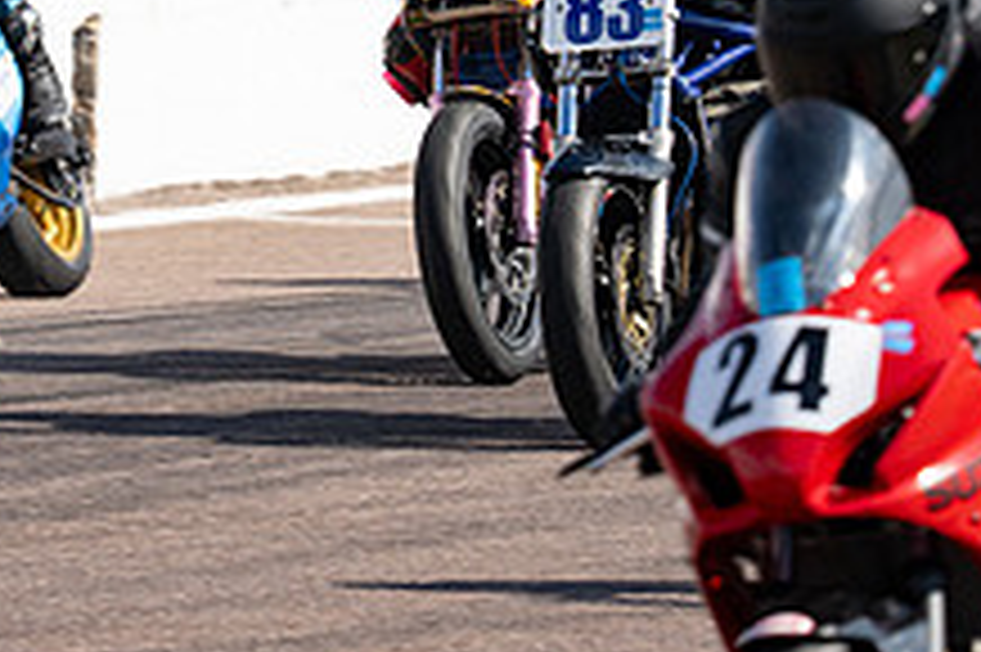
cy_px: 12
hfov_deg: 1.9
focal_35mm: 1076
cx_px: 417
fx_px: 29298
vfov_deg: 1.3
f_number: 9
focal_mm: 400
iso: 200
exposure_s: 1/640
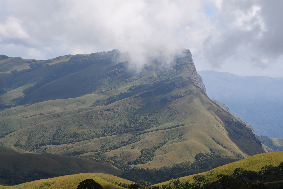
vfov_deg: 18.2
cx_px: 142
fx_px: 590
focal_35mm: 75
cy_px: 94
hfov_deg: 27.0
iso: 100
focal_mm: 50
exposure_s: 1/320
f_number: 9
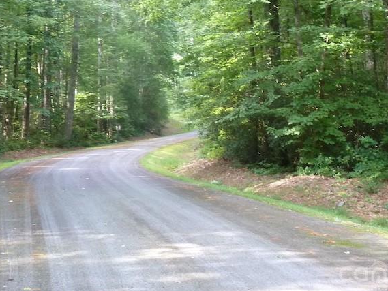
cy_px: 42
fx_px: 807
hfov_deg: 27.0
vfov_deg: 20.1
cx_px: 183
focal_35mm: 72
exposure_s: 1/30
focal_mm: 6.5
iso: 250
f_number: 3.6
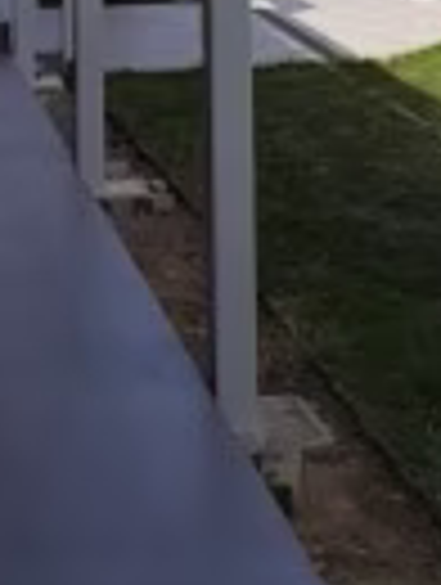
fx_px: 1625
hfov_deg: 15.4
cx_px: 130
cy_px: -252
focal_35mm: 96
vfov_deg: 18.4
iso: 50
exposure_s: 1/652
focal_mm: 3.83
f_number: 2.2
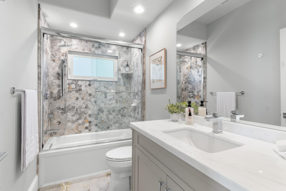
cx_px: 143
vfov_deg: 72.1
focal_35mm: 16
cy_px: 96
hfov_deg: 95.0
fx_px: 131
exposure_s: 1/2.5
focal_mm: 11
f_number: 10
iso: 320
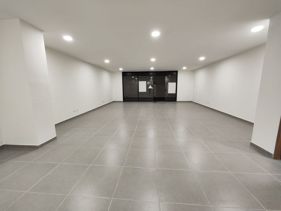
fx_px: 114
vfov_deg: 85.8
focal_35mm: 14
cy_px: 106
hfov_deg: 102.0
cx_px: 140
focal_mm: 2.16
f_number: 2.2
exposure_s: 1/30
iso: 459
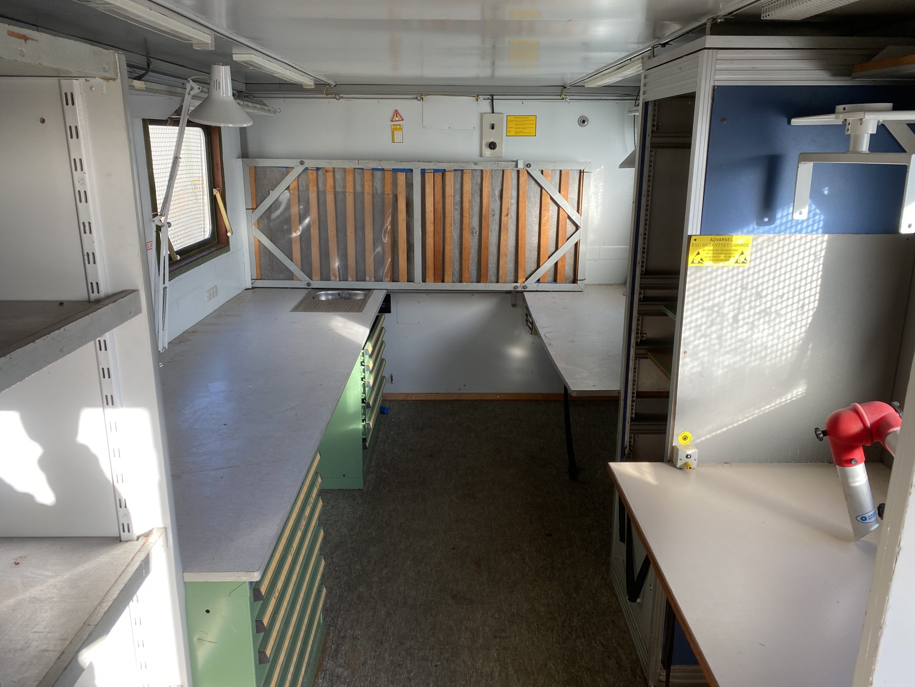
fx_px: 687
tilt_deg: -14.3
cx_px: 458
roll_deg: -0.2
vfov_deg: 53.1
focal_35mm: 26
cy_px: 344
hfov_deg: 67.3
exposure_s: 1/122
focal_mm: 4.25
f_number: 1.8
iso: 40
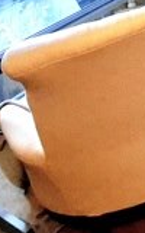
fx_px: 436
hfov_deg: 16.7
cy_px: -122
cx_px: 233
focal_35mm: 69
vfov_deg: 23.4
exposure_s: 1/25
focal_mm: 1.74
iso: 320
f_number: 2.2
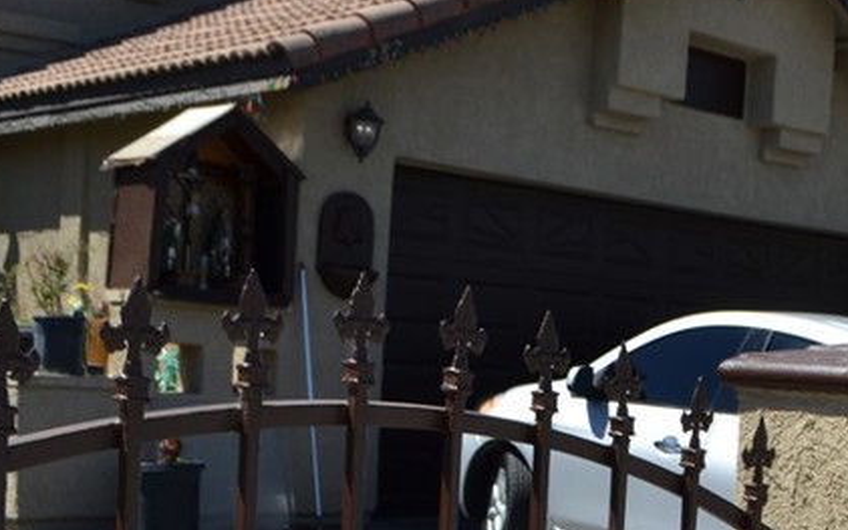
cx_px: 824
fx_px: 1548
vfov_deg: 19.2
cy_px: 450
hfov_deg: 28.9
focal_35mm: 67
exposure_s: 1/200
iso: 100
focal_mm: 18
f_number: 7.1
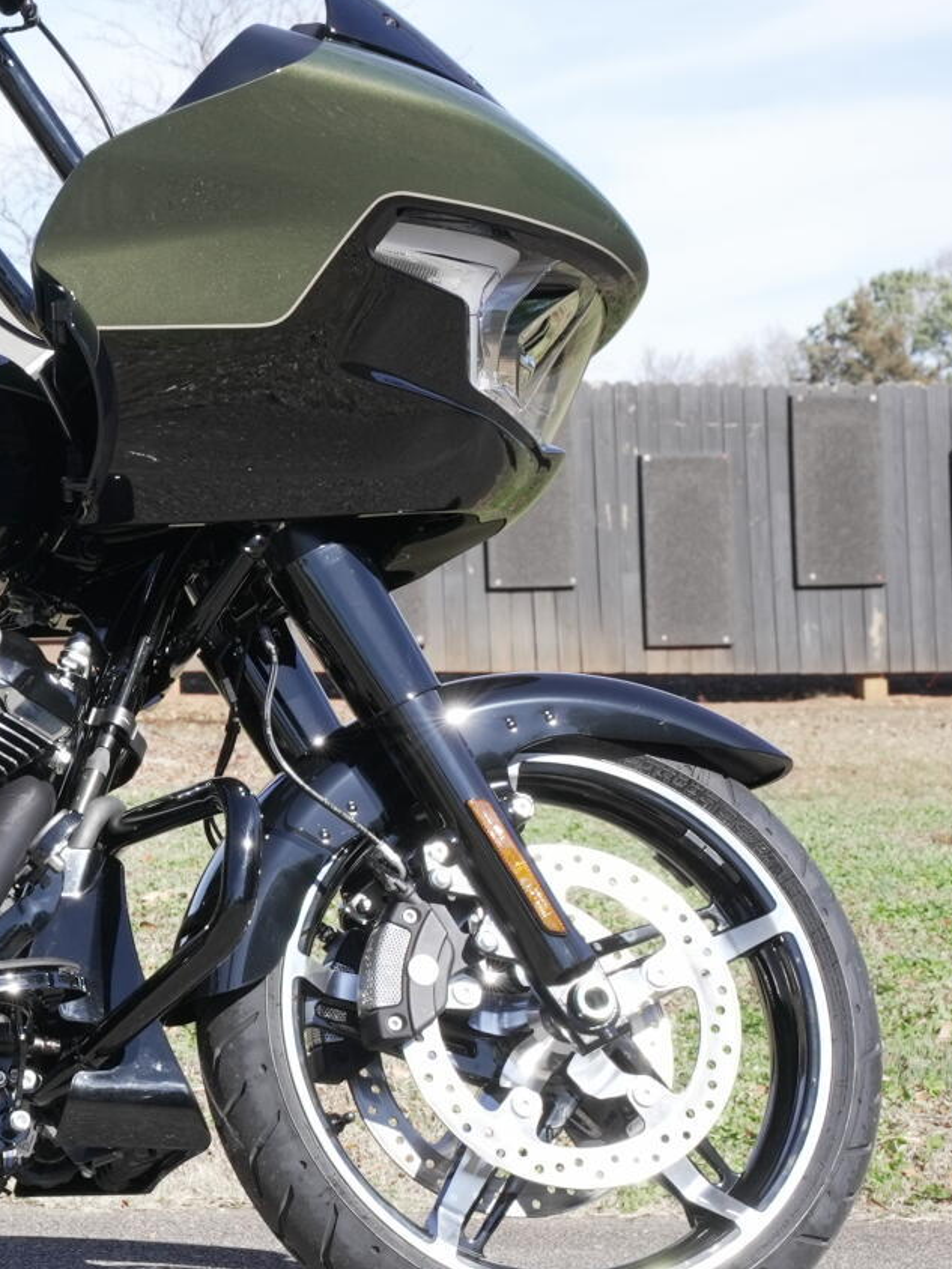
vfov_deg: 17.2
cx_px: -505
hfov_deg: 12.3
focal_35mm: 115
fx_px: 4205
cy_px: 674
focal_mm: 50.3
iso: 640
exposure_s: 1/250
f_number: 11
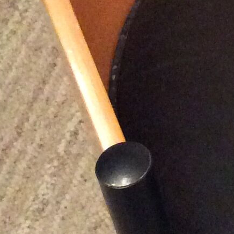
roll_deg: +2.6
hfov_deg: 9.8
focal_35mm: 168
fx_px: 1285
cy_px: -44
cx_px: 426
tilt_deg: -44.6
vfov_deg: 10.2
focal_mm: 3.3
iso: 400
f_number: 2.4
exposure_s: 1/17
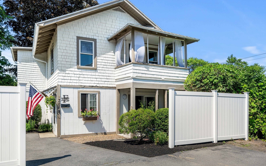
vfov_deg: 67.9
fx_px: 123
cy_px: 77
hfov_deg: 94.3
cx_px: 129
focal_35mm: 17
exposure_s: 1/400
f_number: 4.5
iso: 100
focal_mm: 16
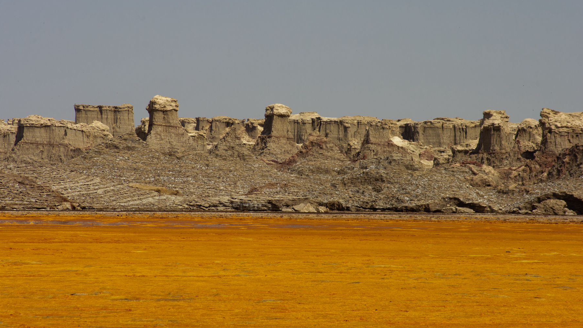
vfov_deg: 7.5
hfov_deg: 13.2
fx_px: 2512
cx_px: 291
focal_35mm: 163
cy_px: 150
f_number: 13
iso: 100
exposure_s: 1/200
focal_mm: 103
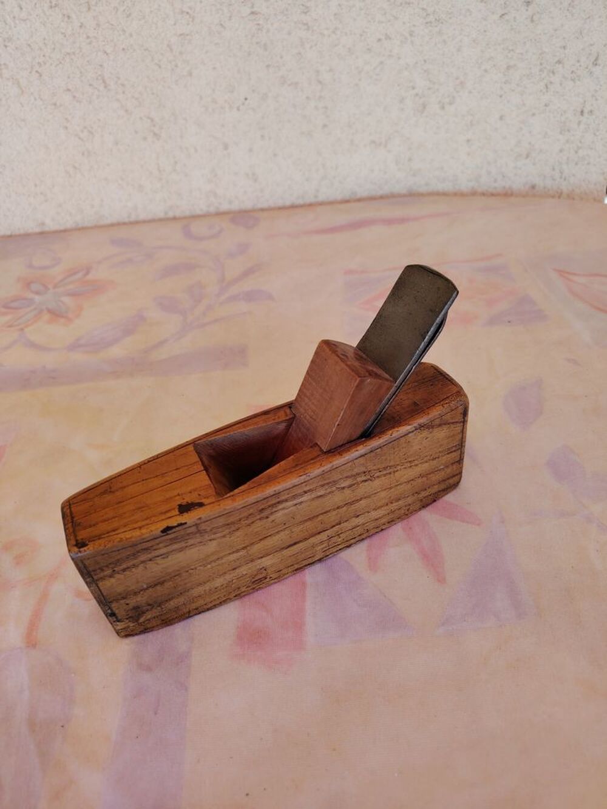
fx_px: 561
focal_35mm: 24
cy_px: 404
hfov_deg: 56.8
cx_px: 304
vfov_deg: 71.6
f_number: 1.75
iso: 100
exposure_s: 1/122
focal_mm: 5.25
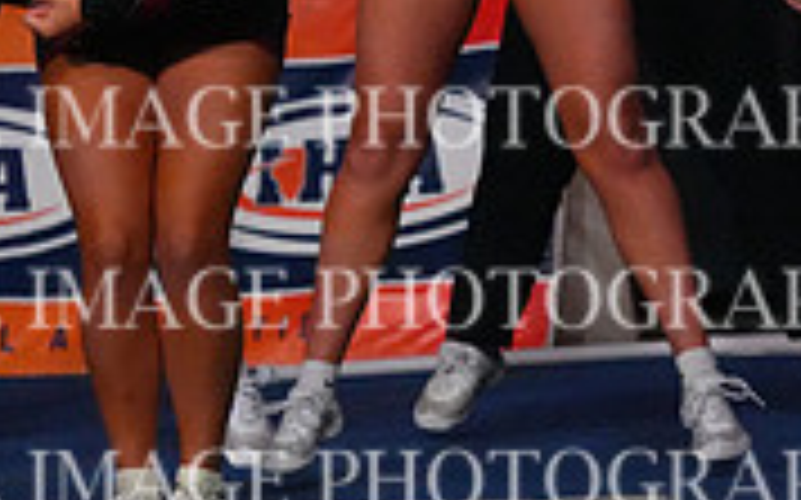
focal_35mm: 697
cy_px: -155
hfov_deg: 3.0
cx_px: 292
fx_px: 15206
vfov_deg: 1.9
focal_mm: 210
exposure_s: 1/1250
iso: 16000
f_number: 5.6
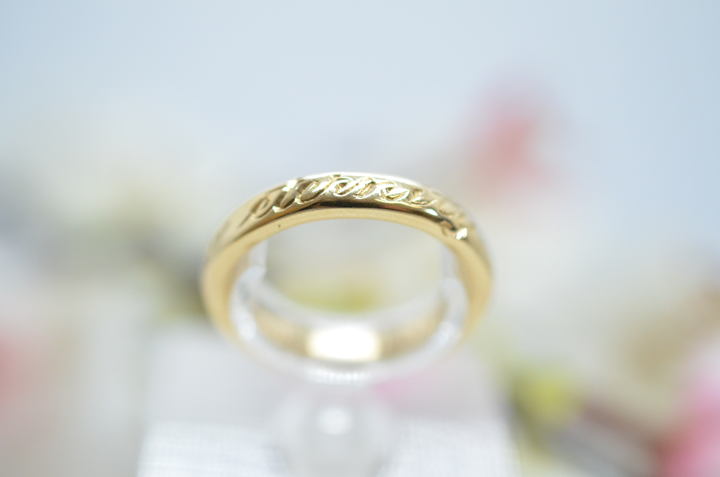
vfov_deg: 22.5
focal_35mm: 60
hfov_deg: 33.5
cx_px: 360
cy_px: 238
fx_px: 1198
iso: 2500
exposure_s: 1/1600
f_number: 4
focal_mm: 40
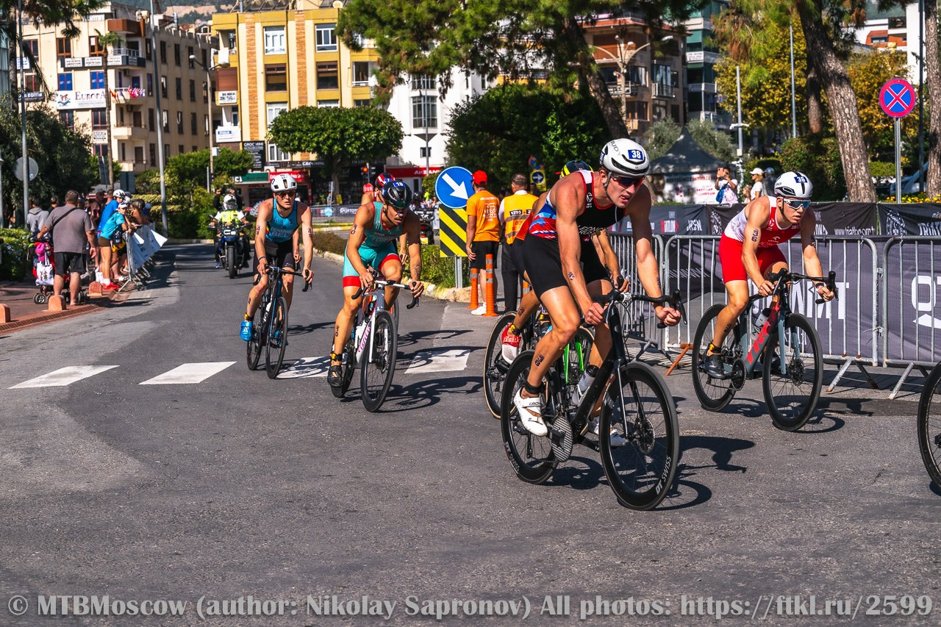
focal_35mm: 70
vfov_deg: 19.5
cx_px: 470
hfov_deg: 28.8
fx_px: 1829
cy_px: 314
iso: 250
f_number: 7.1
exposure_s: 1/2000
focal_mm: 70
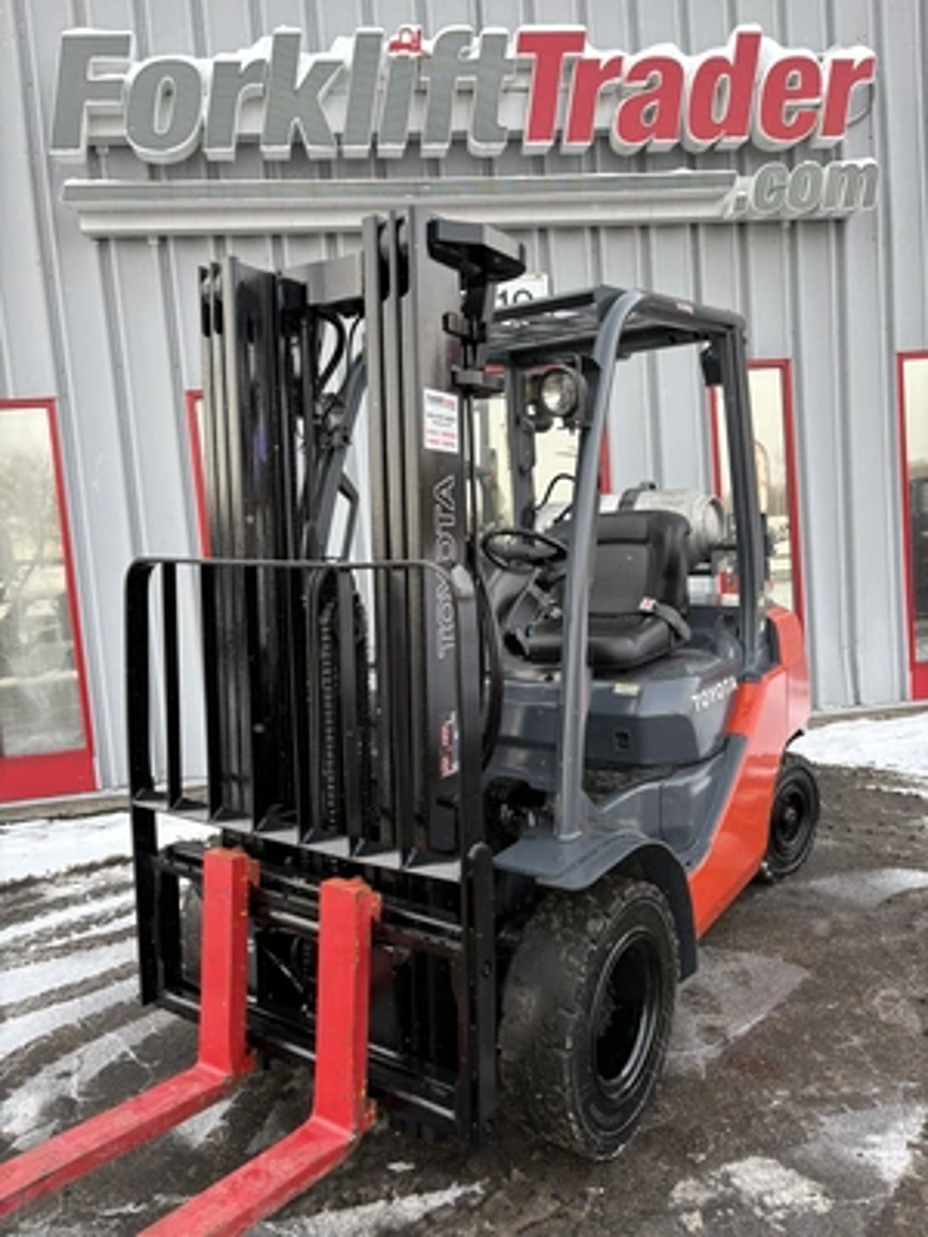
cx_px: 464
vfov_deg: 67.3
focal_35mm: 26
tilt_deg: -3.4
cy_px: 618
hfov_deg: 53.1
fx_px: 929
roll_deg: +4.9
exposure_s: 1/206
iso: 40
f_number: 1.6
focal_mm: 5.96
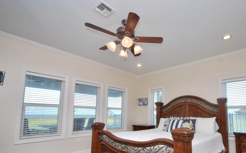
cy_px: 98
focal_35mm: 19
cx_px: 150
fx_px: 127
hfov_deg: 86.7
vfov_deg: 61.2
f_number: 5.6
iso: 200
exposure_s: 1/125
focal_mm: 10
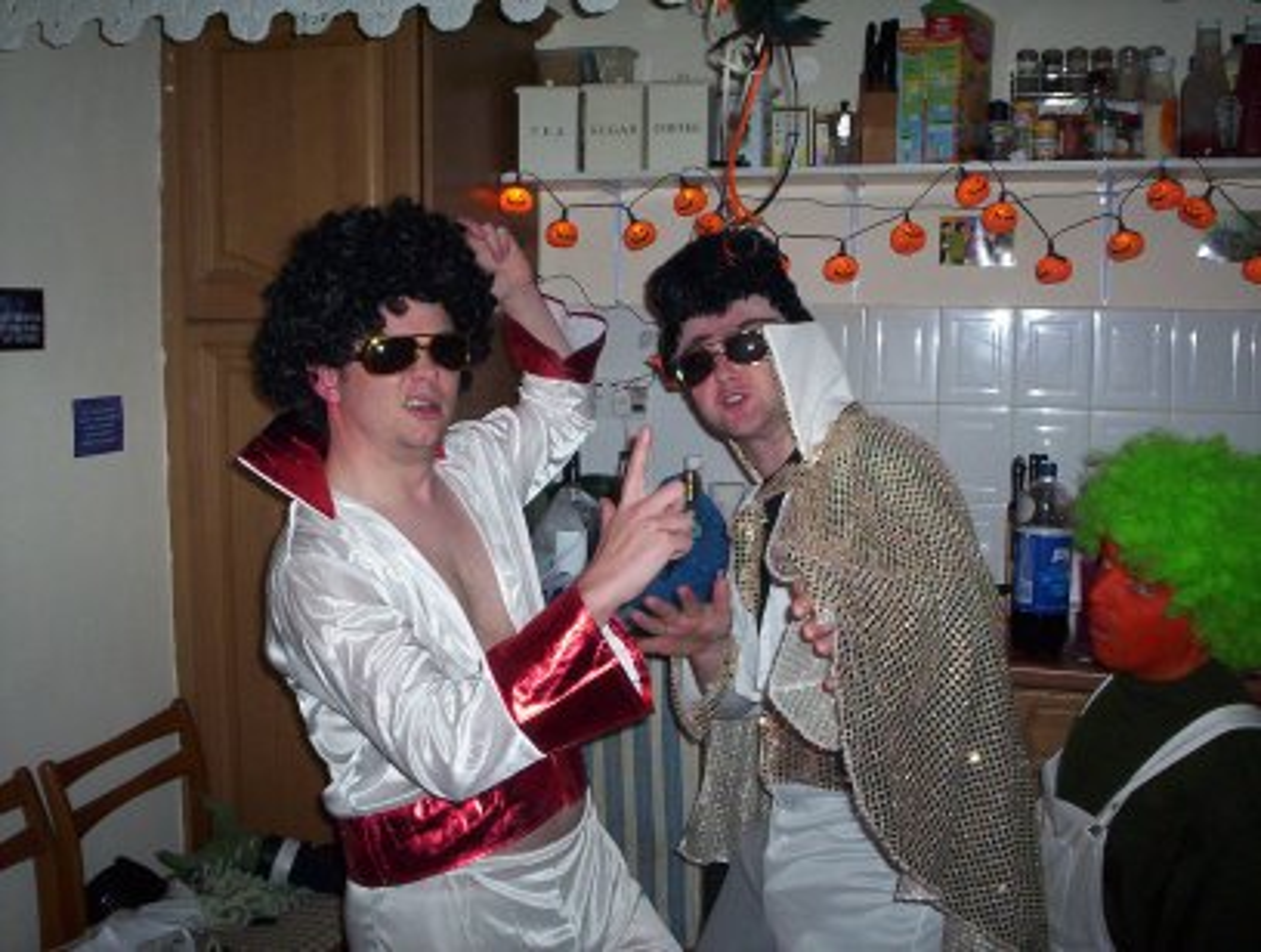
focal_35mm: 38
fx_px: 1388
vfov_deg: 37.9
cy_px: 476
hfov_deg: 48.9
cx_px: 630
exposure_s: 1/60
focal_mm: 4.99
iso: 140
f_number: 4.5
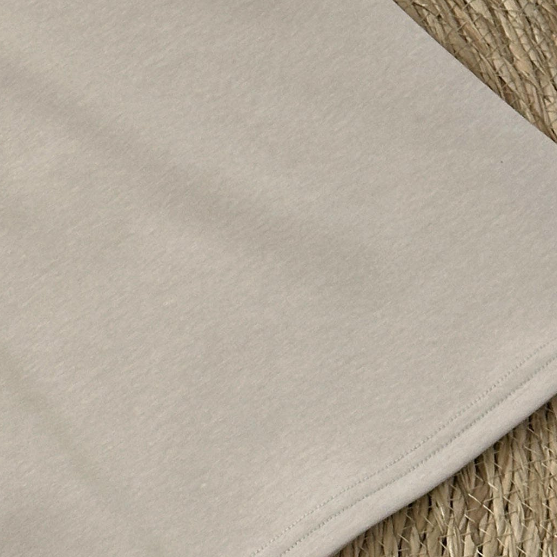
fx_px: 3040
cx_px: -211
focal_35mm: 167
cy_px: 59
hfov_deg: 10.2
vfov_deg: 10.4
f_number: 1.78
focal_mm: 6.86
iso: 160
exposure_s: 1/60
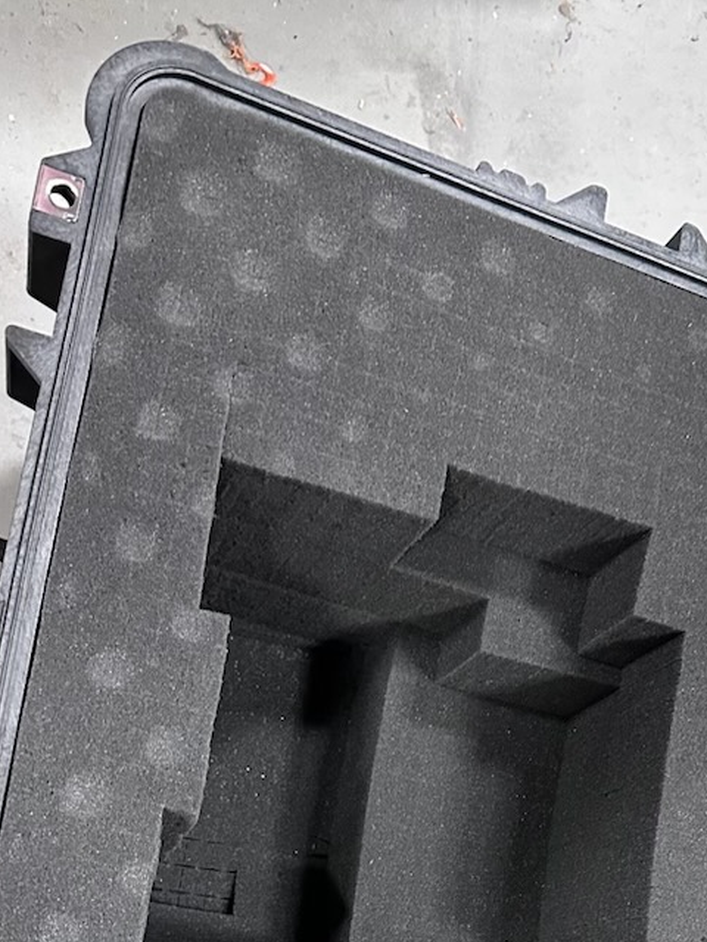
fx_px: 1307
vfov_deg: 36.1
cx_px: 480
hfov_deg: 30.0
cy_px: 918
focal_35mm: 48
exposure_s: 1/60
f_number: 1.78
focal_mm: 6.86
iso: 500
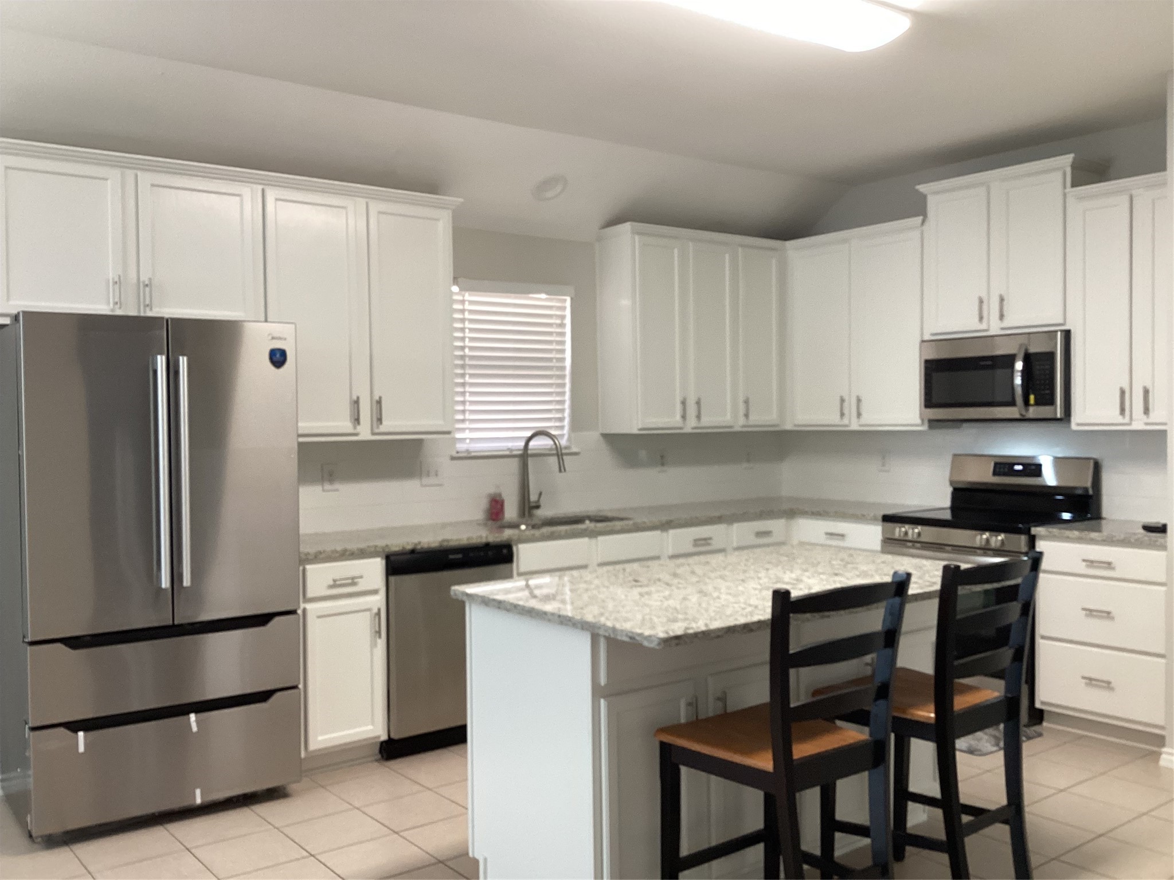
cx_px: 587
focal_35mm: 31
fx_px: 1051
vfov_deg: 45.4
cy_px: 440
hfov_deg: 58.4
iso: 125
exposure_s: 1/60
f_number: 2.4
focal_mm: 3.3
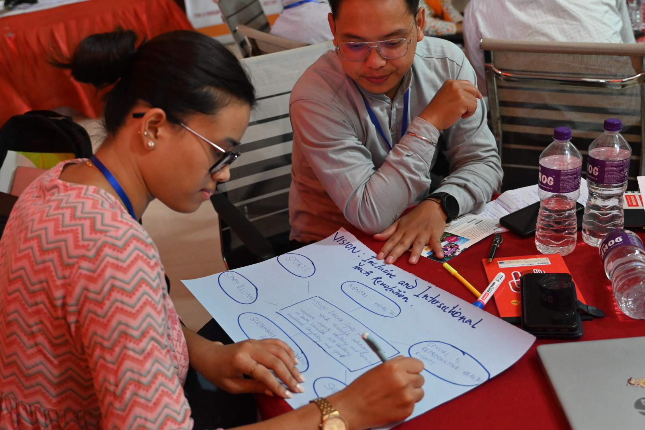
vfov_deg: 31.9
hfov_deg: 46.4
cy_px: 215
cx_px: 322
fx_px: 752
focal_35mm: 42
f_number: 2.8
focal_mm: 28
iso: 3200
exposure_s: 1/125
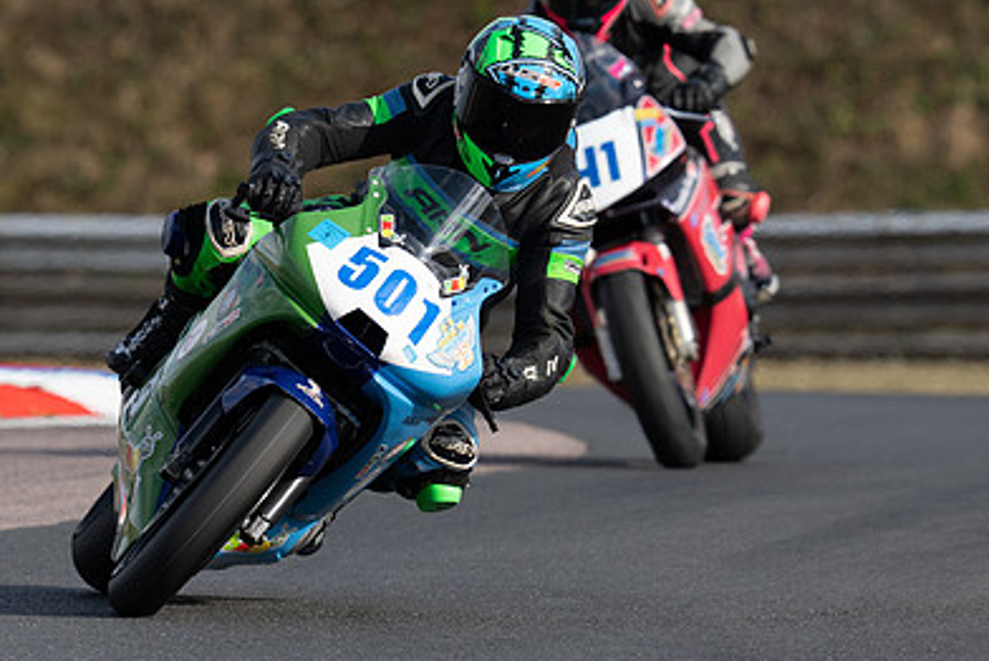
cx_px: 386
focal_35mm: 887
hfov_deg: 2.3
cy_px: 312
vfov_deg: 1.6
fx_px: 24385
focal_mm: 400
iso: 100
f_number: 5.6
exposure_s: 1/500
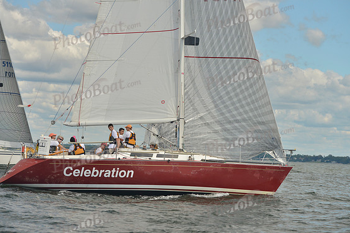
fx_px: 1011
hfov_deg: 19.6
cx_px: 174
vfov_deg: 13.2
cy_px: 115
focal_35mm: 104
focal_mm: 100
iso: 200
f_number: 5.6
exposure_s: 1/800
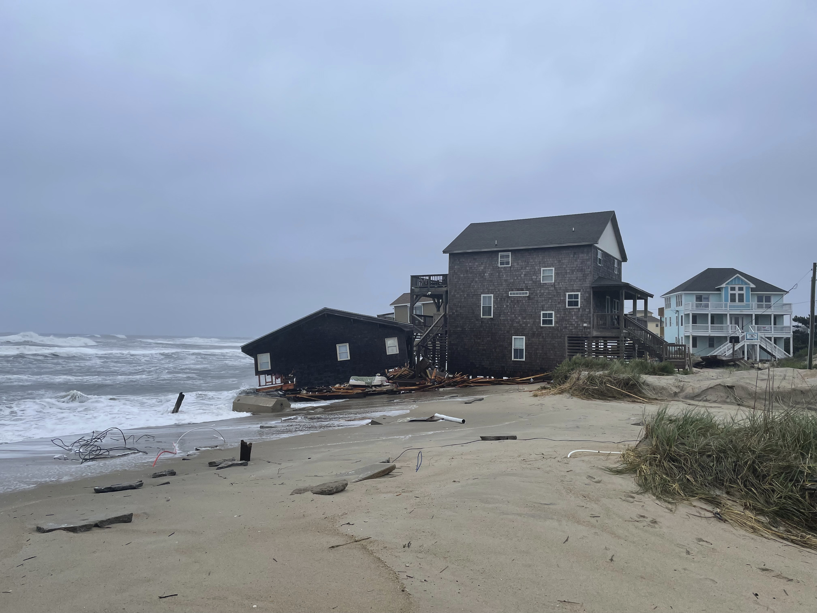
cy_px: 306
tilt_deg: +1.0
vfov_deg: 53.1
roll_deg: -0.2
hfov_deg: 67.3
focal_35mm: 26
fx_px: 614
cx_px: 408
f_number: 1.6
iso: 32
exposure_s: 1/940
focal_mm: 4.2
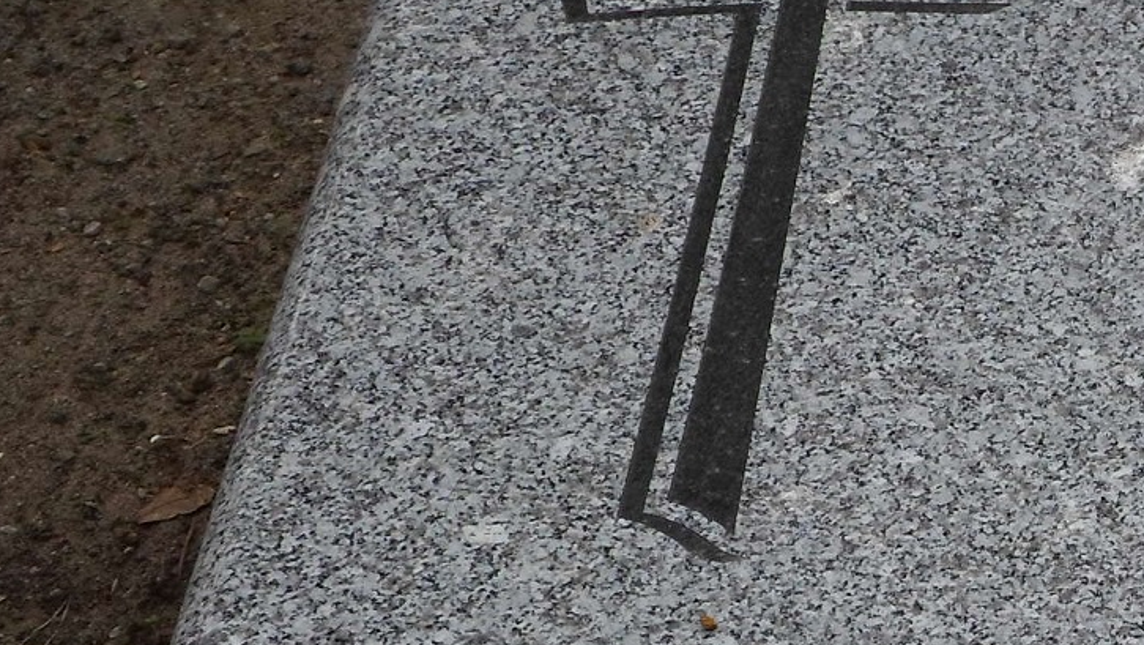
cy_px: 903
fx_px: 4461
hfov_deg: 14.2
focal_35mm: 147
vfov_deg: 8.1
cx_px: 1350
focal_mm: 9.7
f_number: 3.6
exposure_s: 1/180
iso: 80
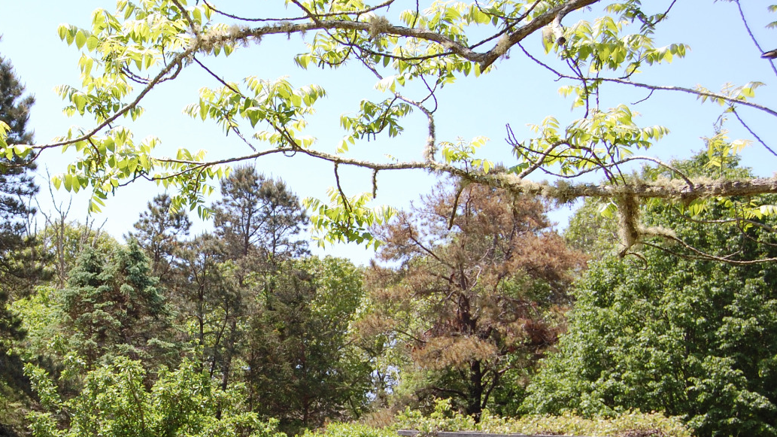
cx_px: 202
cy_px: 338
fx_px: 1628
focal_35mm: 79
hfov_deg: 26.5
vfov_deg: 15.2
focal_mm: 32
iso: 200
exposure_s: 1/250
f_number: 8
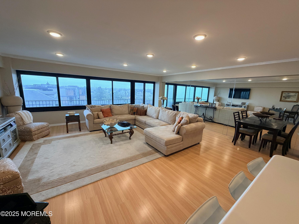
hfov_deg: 102.1
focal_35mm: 14
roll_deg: -1.7
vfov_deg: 85.7
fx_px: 121
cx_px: 150
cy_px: 112
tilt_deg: -10.6
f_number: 2.2
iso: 320
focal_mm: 2.22
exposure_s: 1/120
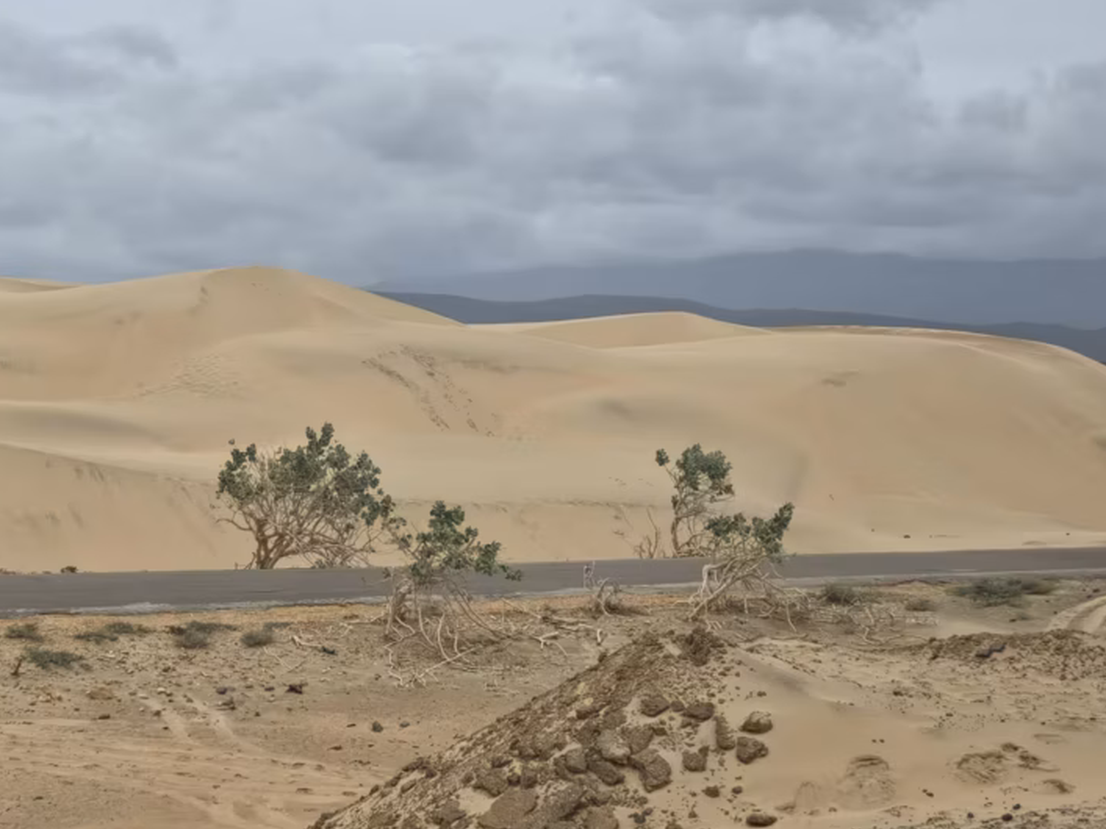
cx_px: 346
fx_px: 3195
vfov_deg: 14.8
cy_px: 357
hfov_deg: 19.6
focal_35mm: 100
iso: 25
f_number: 2.4
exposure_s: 1/1632
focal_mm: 7
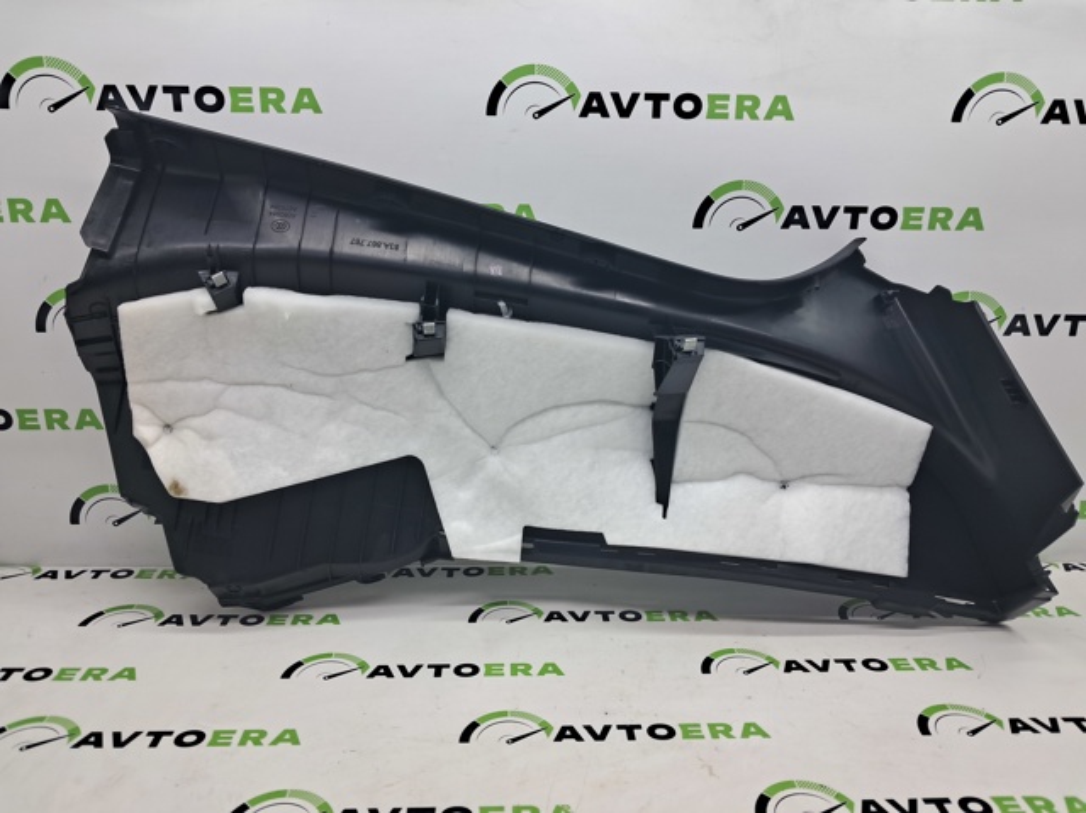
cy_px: 406
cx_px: 543
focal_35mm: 27
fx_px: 846
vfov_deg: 51.3
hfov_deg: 65.4
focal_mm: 4
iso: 50
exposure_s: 1/100
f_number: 1.8
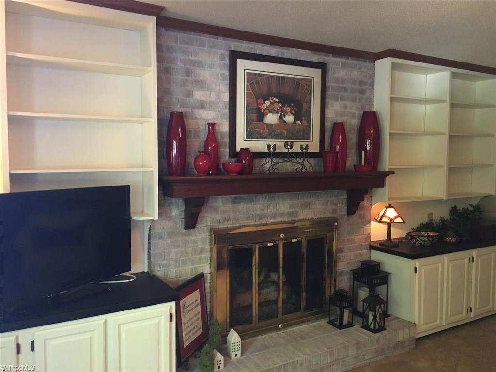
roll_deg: -1.5
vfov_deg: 48.2
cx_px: 248
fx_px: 416
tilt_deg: -3.2
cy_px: 186
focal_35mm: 29
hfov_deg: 61.7
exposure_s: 1/15
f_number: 2.2
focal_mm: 4.15
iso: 400
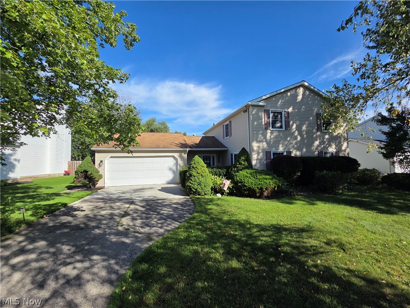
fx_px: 154
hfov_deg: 106.2
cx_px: 205
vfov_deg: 89.9
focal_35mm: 13
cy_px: 154
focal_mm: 2.2
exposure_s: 1/2198
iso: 50
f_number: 2.2
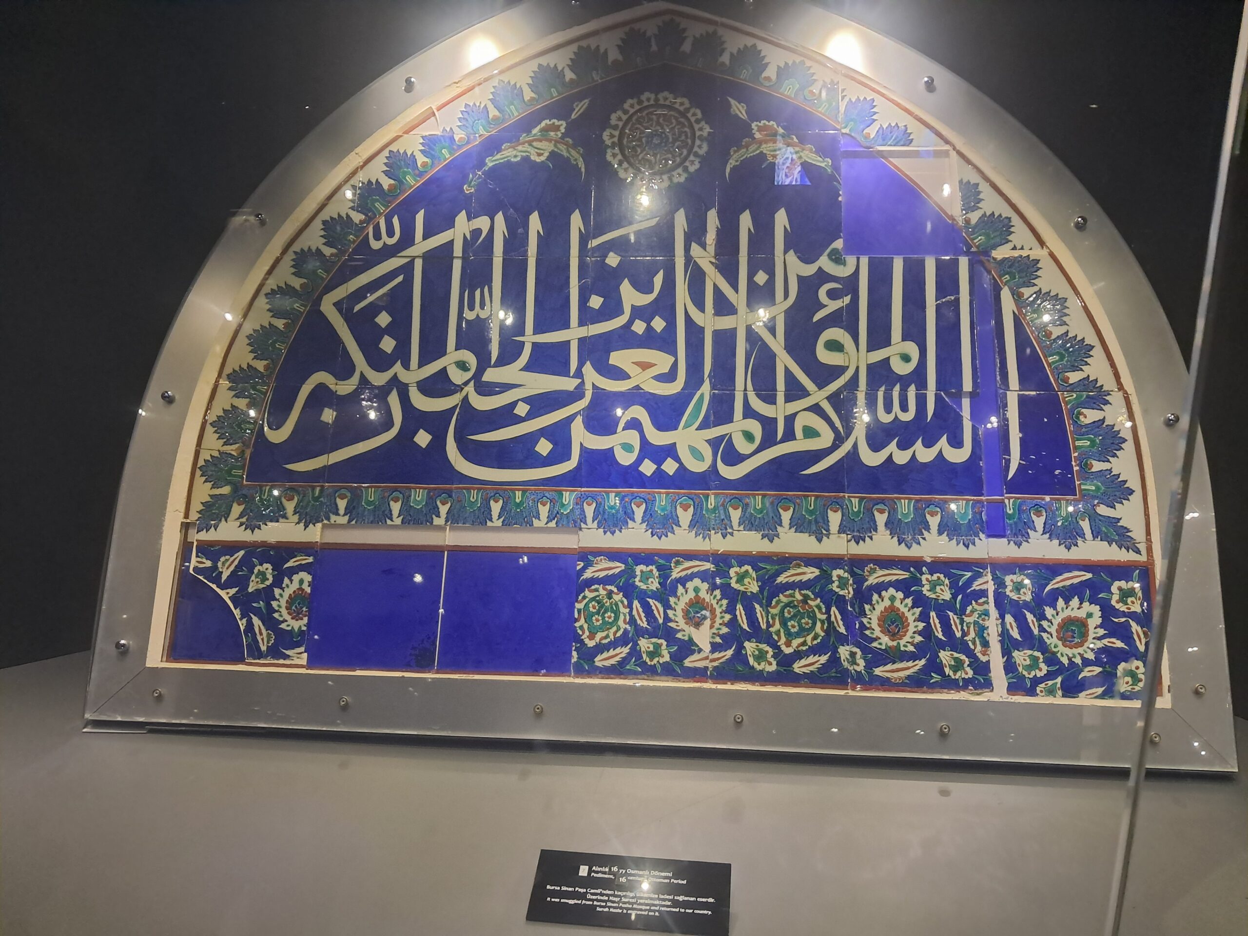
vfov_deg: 51.4
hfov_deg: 65.3
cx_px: 624
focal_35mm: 27
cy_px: 468
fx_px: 973
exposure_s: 1/25
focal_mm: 4
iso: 640
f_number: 1.8
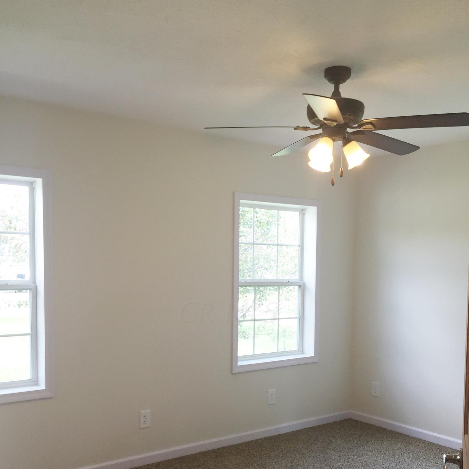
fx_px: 552
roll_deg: -0.6
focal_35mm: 36
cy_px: 312
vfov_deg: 45.4
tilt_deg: -0.9
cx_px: 228
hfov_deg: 46.0
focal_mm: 4.15
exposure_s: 1/120
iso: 50
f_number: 2.2
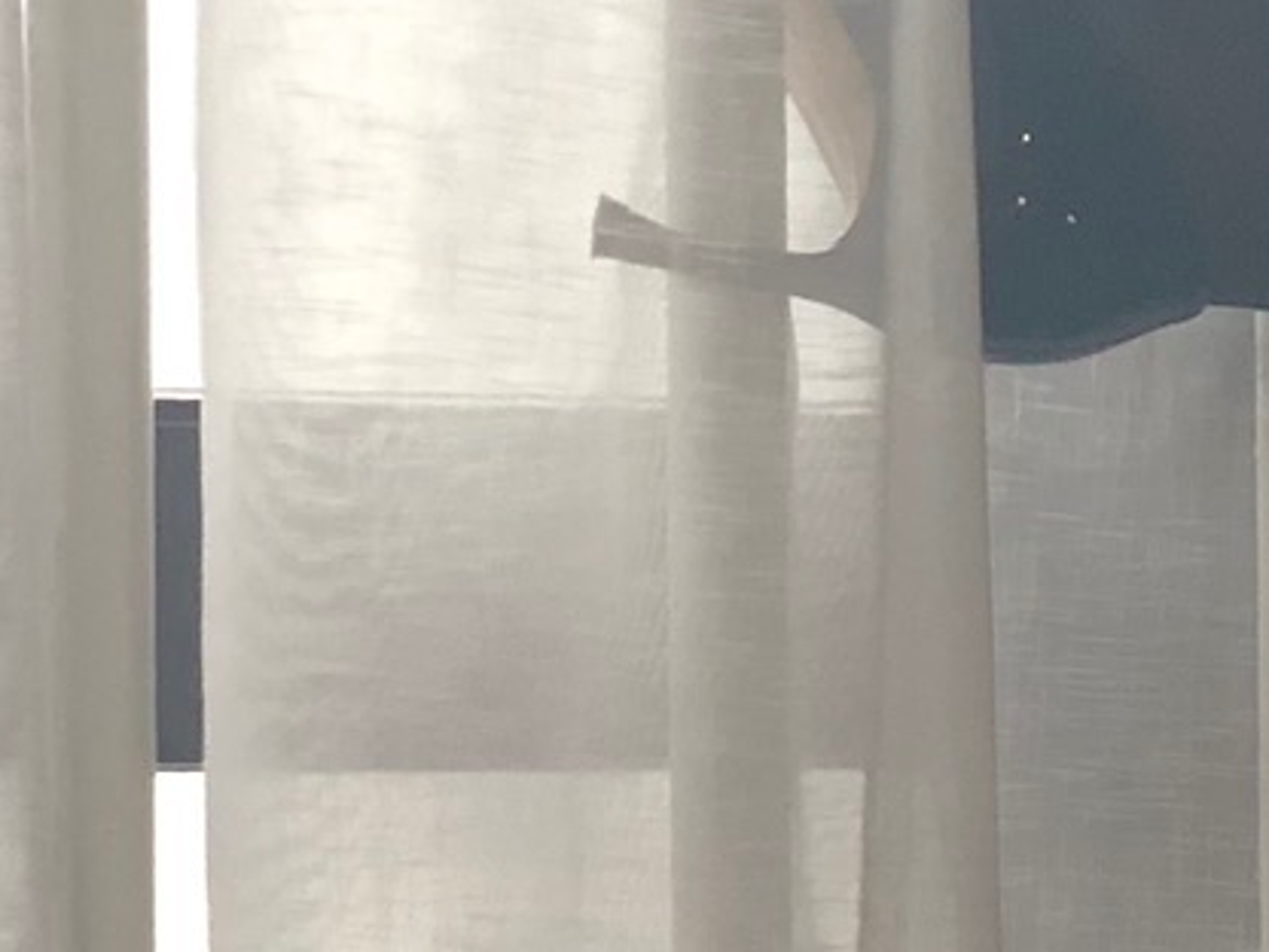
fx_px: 9385
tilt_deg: +0.8
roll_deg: +2.0
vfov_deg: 5.8
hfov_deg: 7.3
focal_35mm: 256
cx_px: 2800
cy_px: 708
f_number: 2.4
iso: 80
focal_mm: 6
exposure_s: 1/50
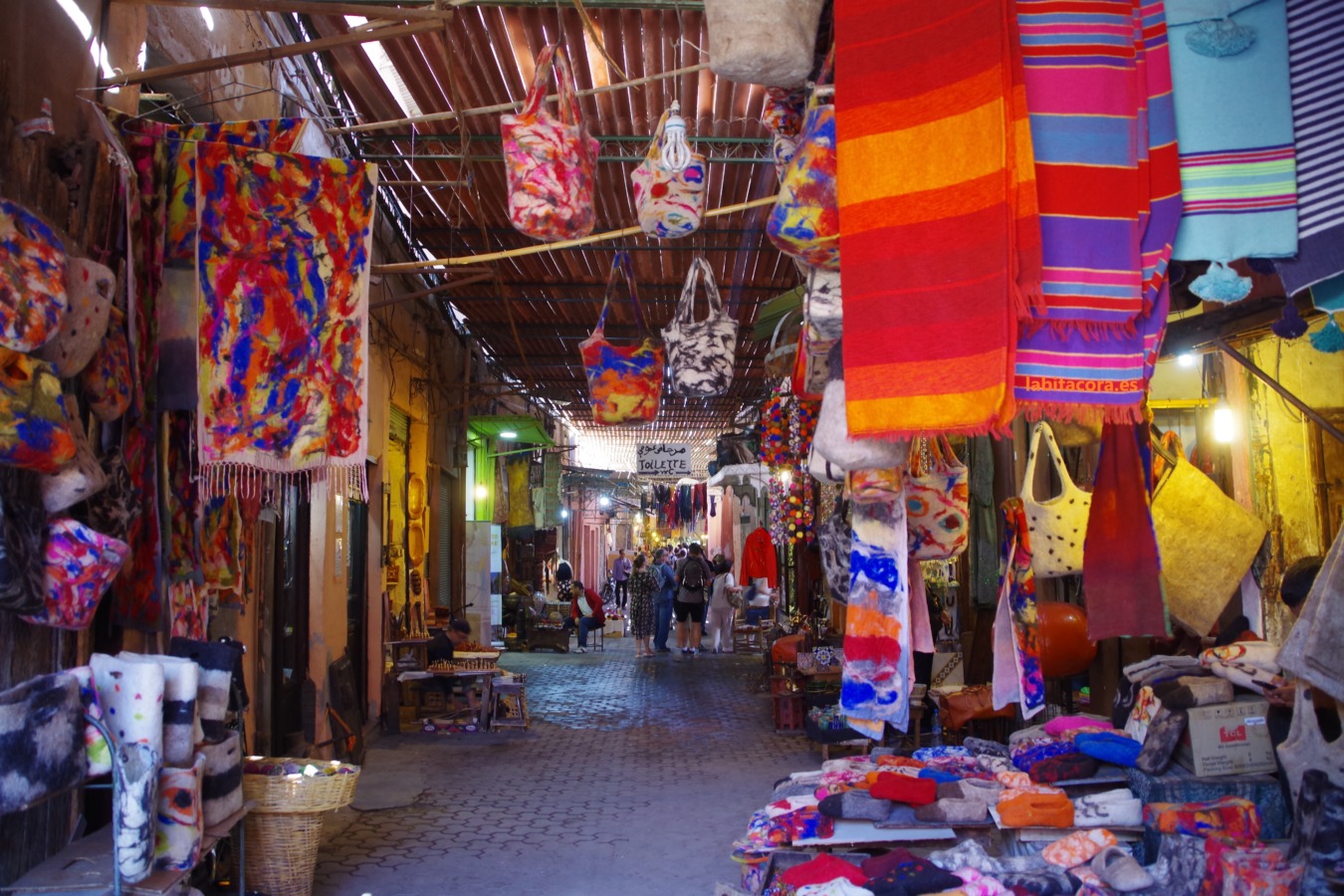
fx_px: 1008
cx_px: 672
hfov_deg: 67.4
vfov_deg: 47.9
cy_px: 448
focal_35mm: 27
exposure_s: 1/13
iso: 400
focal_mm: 18
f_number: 3.5
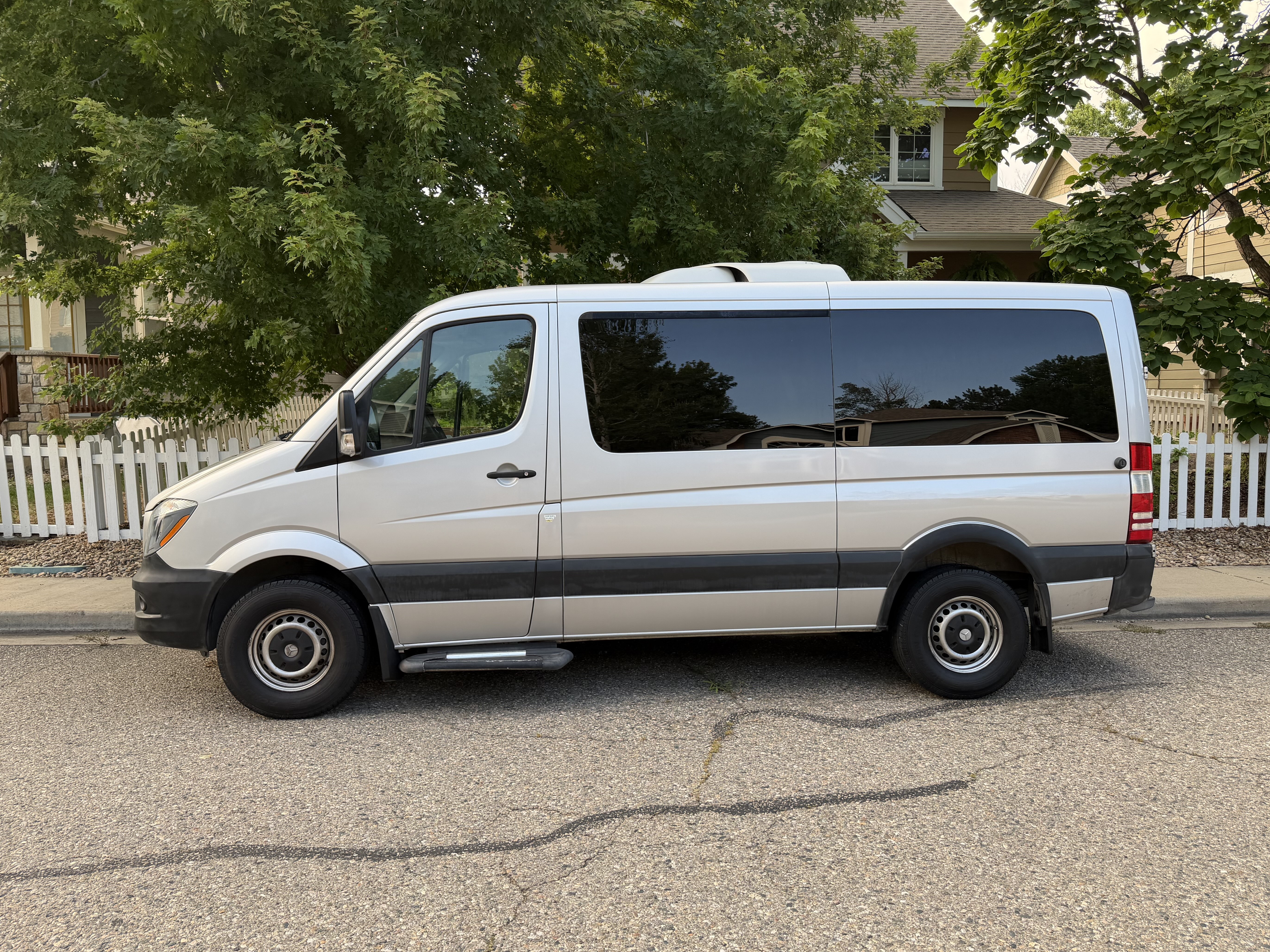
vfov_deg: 54.9
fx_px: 917
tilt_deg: -2.5
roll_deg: +1.0
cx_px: 658
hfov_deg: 69.4
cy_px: 465
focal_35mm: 25
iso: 64
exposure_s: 1/224
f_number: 1.78
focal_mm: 6.76
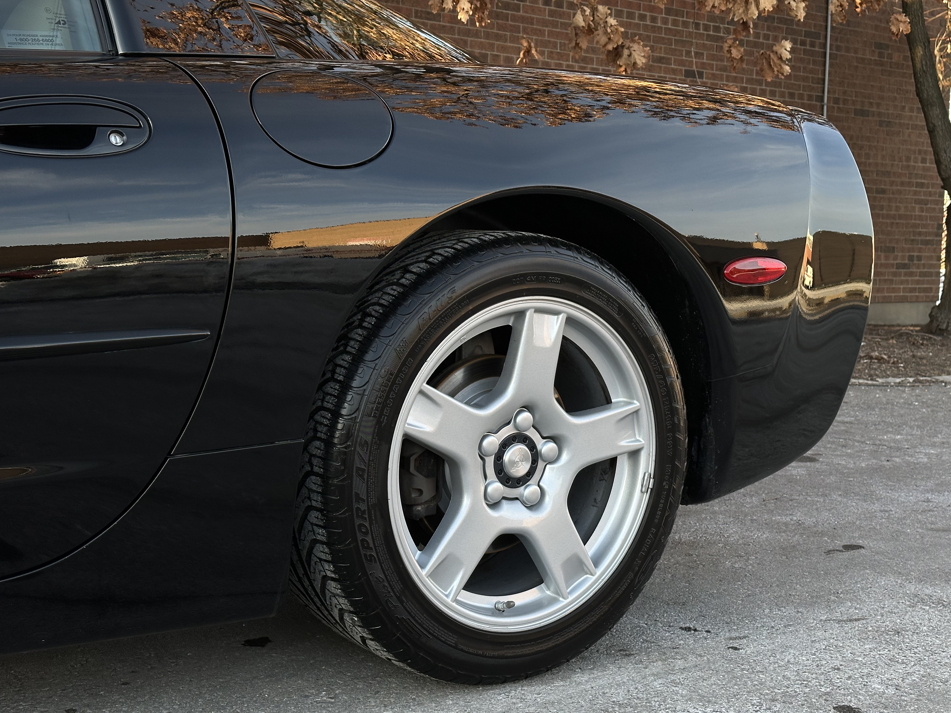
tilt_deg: -4.6
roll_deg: -0.1
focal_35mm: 49
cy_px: 350
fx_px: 1346
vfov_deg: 29.7
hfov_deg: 38.9
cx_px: 482
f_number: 1.78
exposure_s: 1/816
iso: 64
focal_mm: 6.86
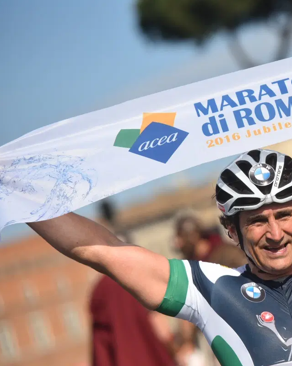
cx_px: 270
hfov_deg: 6.2
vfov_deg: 7.8
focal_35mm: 247
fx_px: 2669
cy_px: 183
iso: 320
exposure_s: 1/4000
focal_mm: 175
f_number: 4
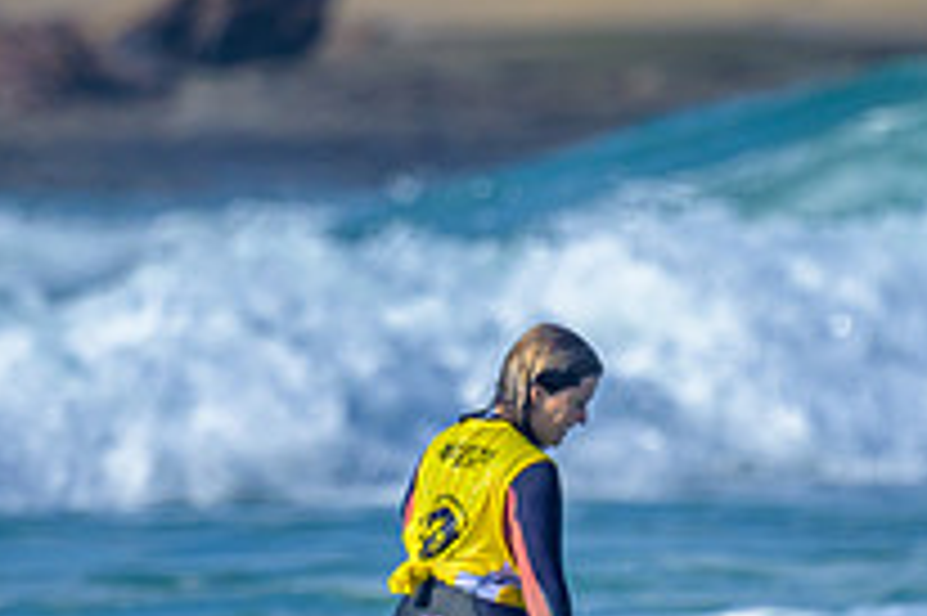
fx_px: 79656
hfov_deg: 0.7
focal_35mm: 3096
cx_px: 589
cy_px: 570
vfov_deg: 0.4
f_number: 6.3
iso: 110
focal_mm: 800
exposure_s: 1/1000
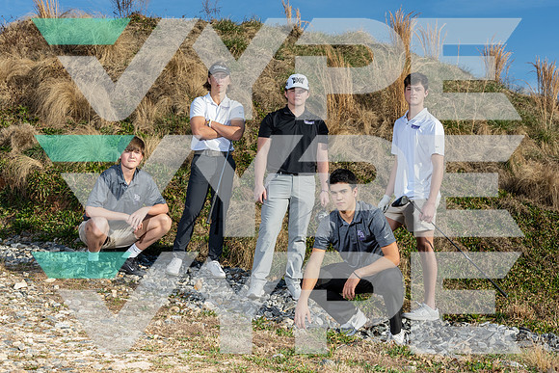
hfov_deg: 39.6
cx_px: 280
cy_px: 186
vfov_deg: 27.0
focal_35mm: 50
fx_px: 777
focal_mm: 50
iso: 64
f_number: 8
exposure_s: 1/200
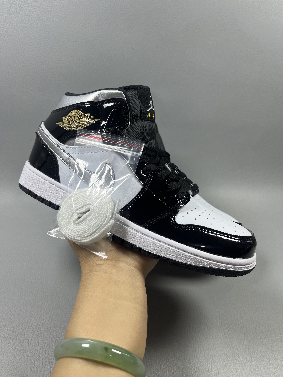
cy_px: 188
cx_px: 142
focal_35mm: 26
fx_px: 283
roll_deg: -4.4
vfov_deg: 67.3
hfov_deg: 53.1
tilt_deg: -30.3
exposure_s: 1/100
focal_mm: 5.1
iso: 32
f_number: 1.6
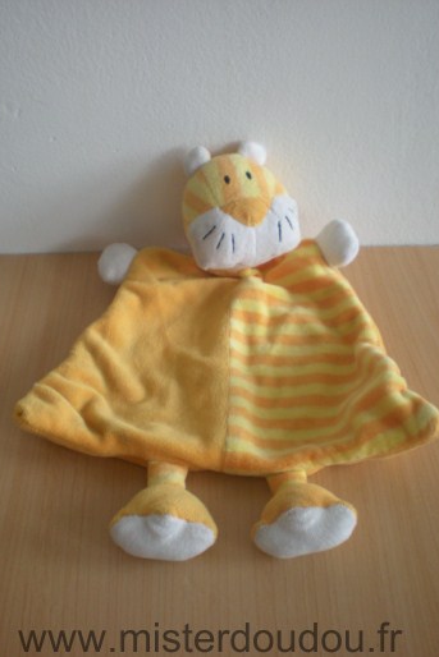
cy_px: 331
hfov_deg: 33.4
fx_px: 731
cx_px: 209
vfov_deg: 48.4
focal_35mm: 40
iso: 200
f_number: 3.1
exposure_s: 1/23.7
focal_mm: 6.3
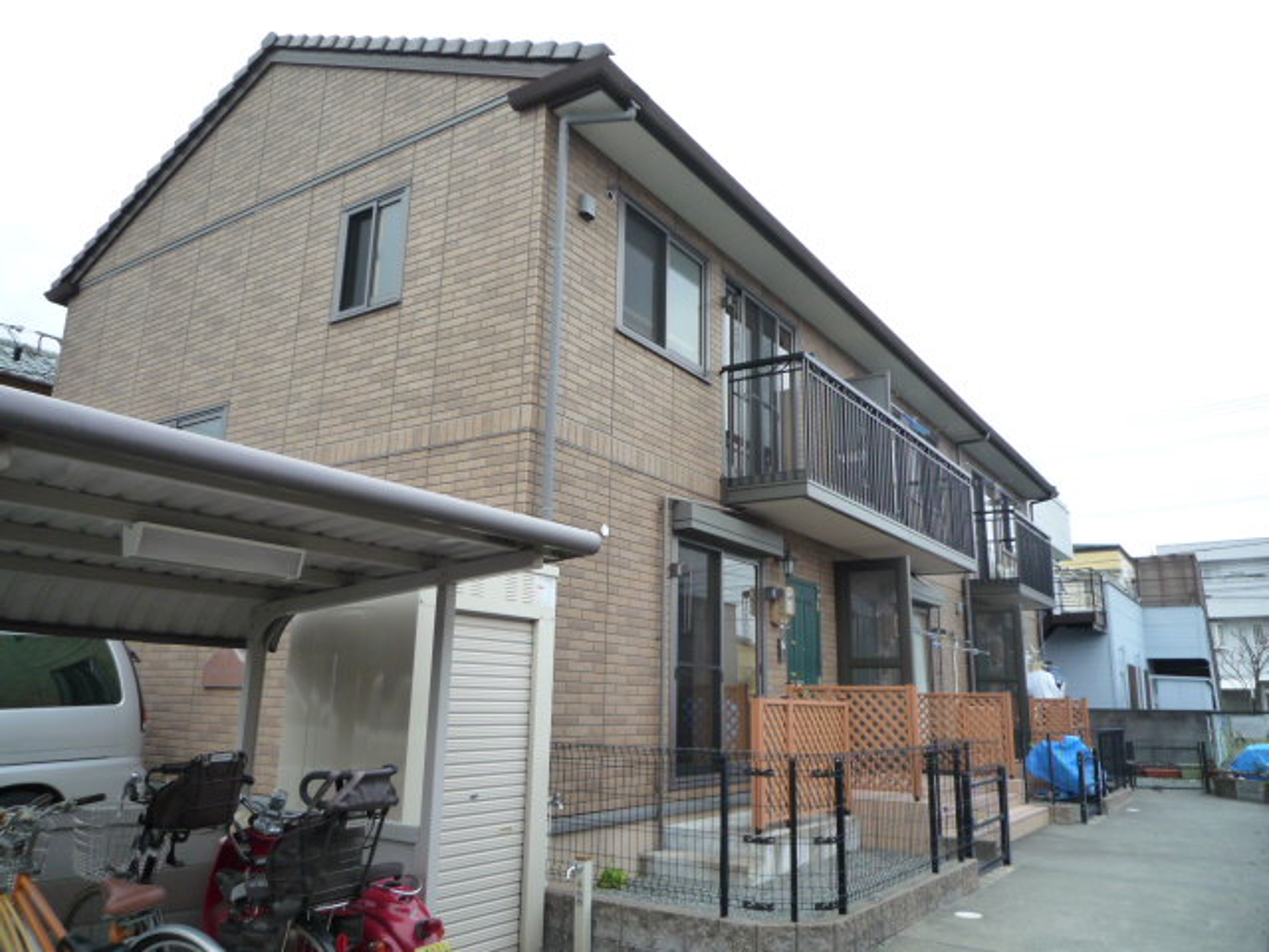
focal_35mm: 25
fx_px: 916
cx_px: 634
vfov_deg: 54.9
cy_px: 476
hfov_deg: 69.4
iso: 160
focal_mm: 4.4
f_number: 2.8
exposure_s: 1/320
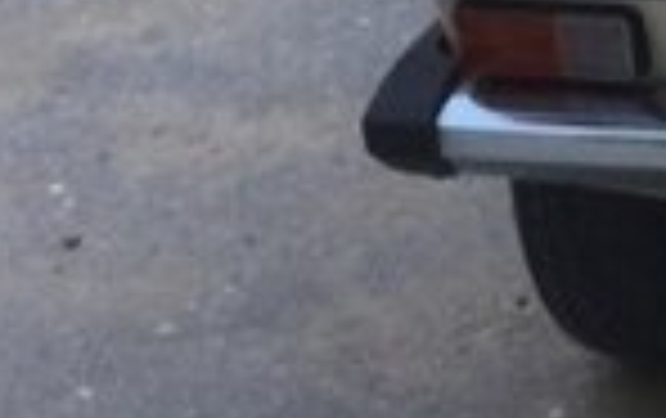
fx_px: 2490
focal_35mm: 137
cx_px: 1170
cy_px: -178
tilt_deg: -20.4
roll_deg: +2.1
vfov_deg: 9.4
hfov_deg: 13.7
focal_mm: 4.15
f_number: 2.2
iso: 50
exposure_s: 1/100
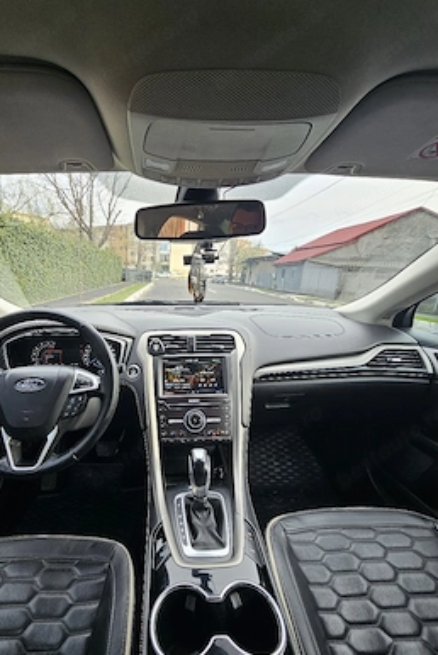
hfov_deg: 80.7
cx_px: 185
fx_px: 255
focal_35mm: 14
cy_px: 336
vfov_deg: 104.2
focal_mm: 2.2
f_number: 2.2
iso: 50
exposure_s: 1/102
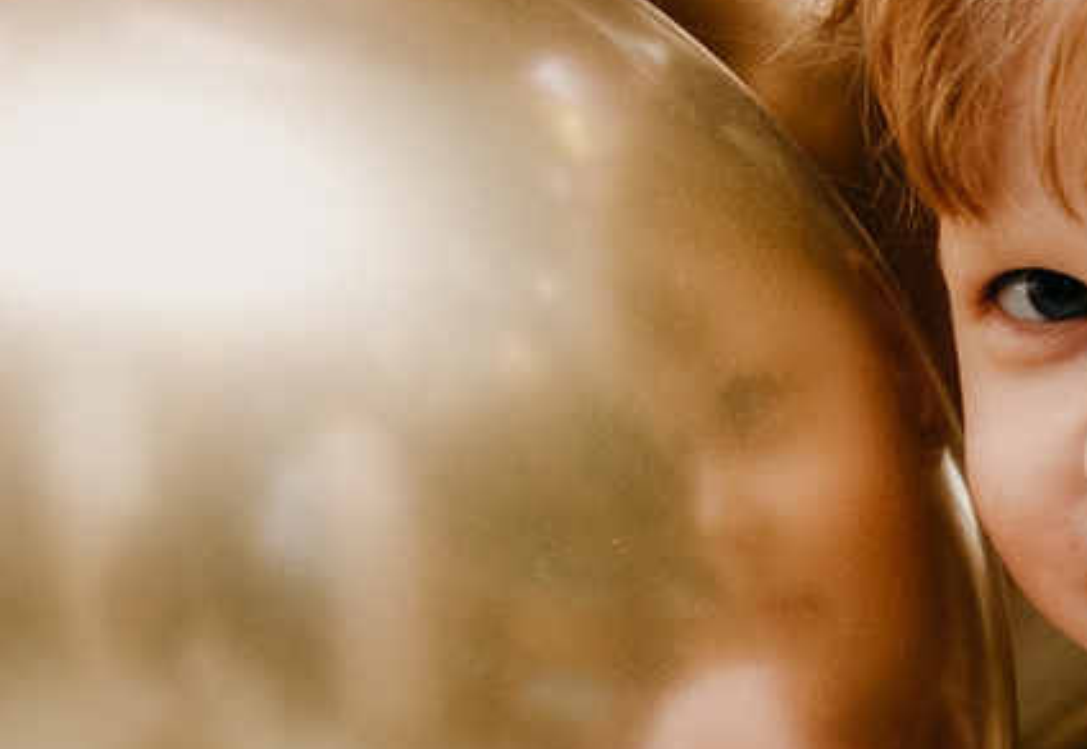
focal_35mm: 245
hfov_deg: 8.1
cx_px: 1812
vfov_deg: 5.7
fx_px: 7473
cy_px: 592
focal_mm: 38
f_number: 4
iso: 200
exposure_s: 1/160
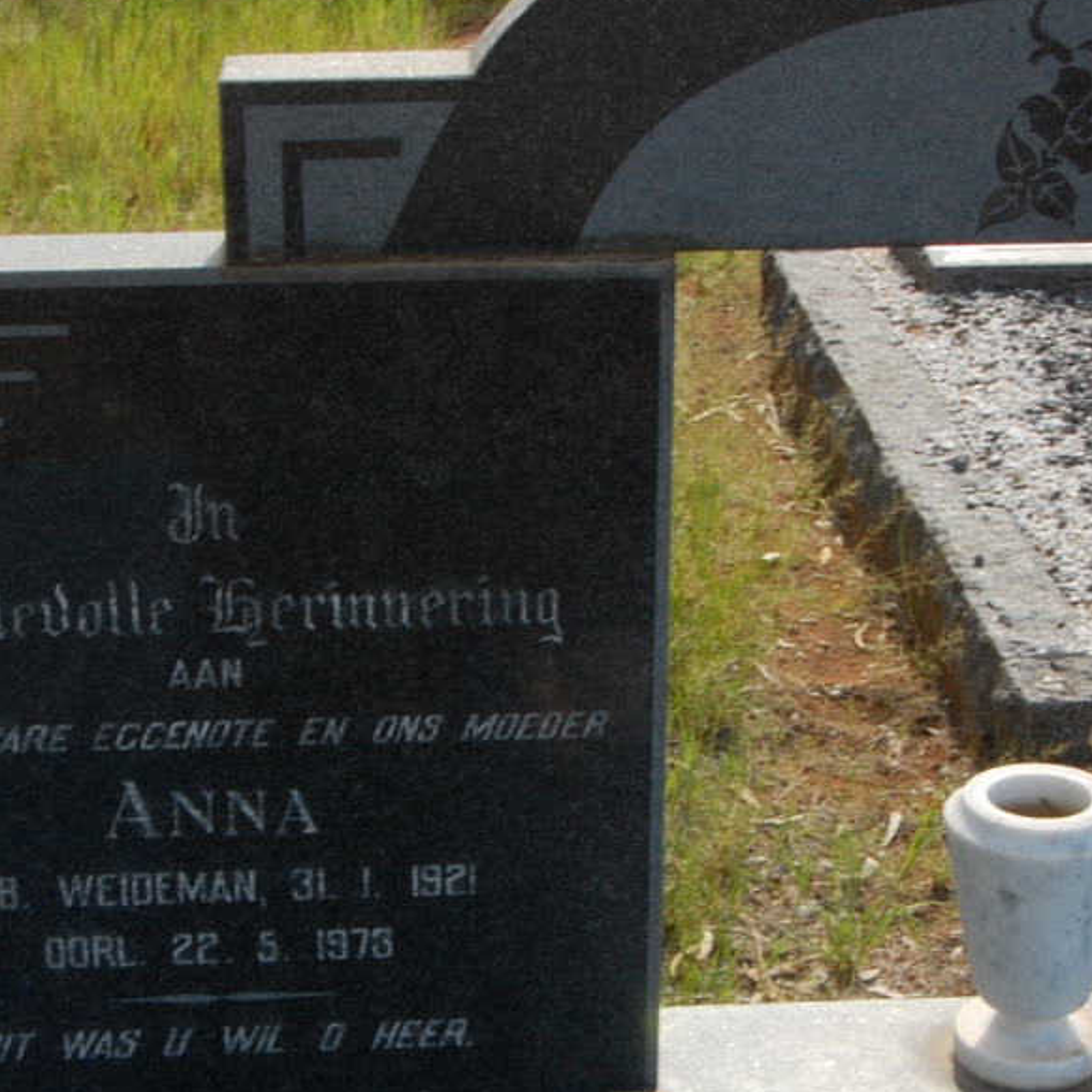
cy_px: 477
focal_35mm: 79
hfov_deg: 22.0
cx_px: 493
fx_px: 2811
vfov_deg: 22.0
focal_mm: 35
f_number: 22
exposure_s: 1/30
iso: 560
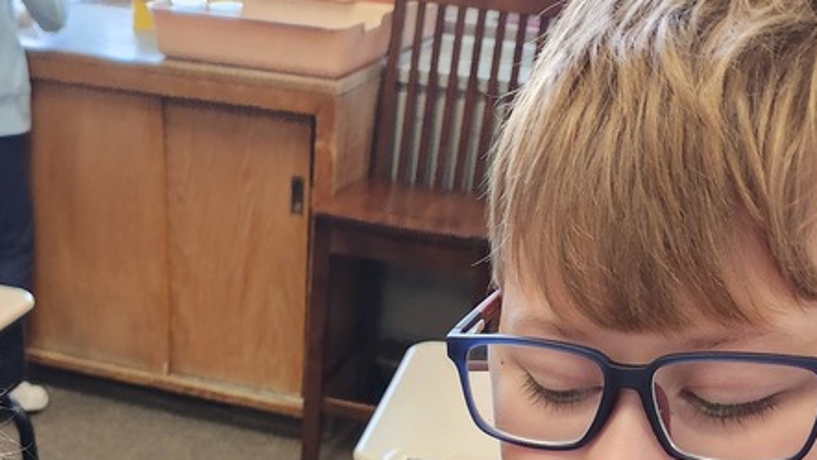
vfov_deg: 15.9
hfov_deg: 35.7
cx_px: 277
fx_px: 1257
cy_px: 938
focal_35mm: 58
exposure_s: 1/120
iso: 320
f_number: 1.8
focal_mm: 5.4
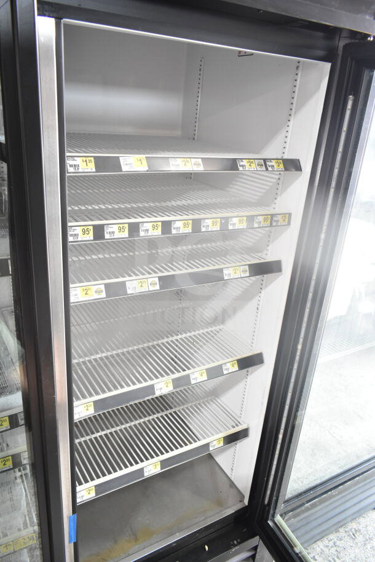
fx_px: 422
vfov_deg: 67.4
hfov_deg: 48.0
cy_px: 281
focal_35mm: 27
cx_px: 188
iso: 1600
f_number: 4
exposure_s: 1/60
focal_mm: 18
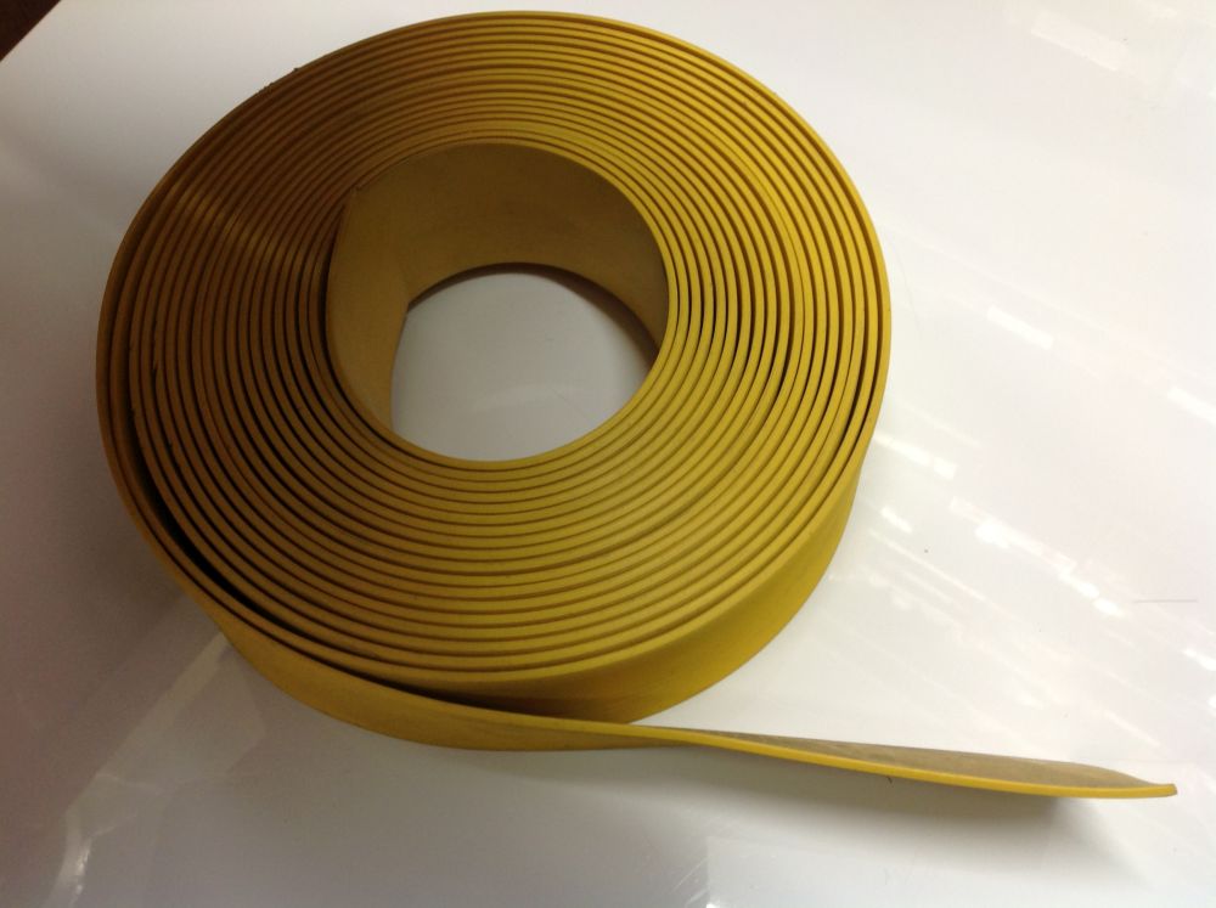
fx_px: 1228
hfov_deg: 52.7
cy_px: 454
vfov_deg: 40.6
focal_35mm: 35
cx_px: 608
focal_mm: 4.28
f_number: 2.4
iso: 64
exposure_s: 1/17
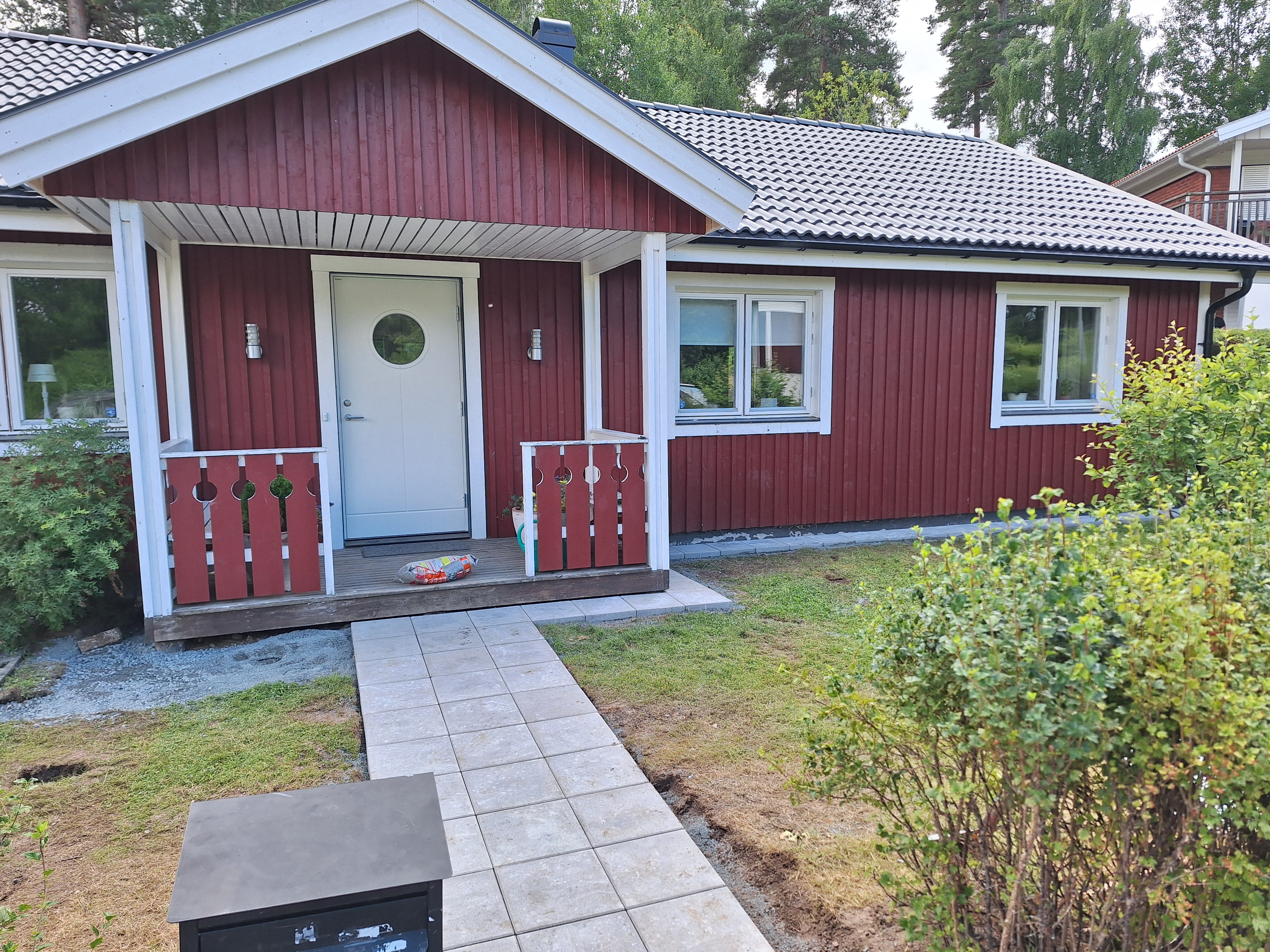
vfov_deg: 58.9
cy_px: 476
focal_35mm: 23
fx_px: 844
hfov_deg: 73.9
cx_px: 635
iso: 40
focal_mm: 5.54
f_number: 1.8
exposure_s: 1/482
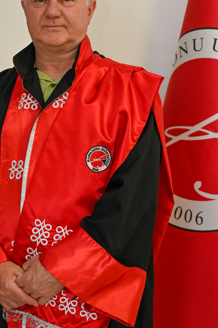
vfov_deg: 20.5
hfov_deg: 13.8
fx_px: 901
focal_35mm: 99
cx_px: 64
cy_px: 81
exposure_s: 1/60
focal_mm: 50
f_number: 4
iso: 450
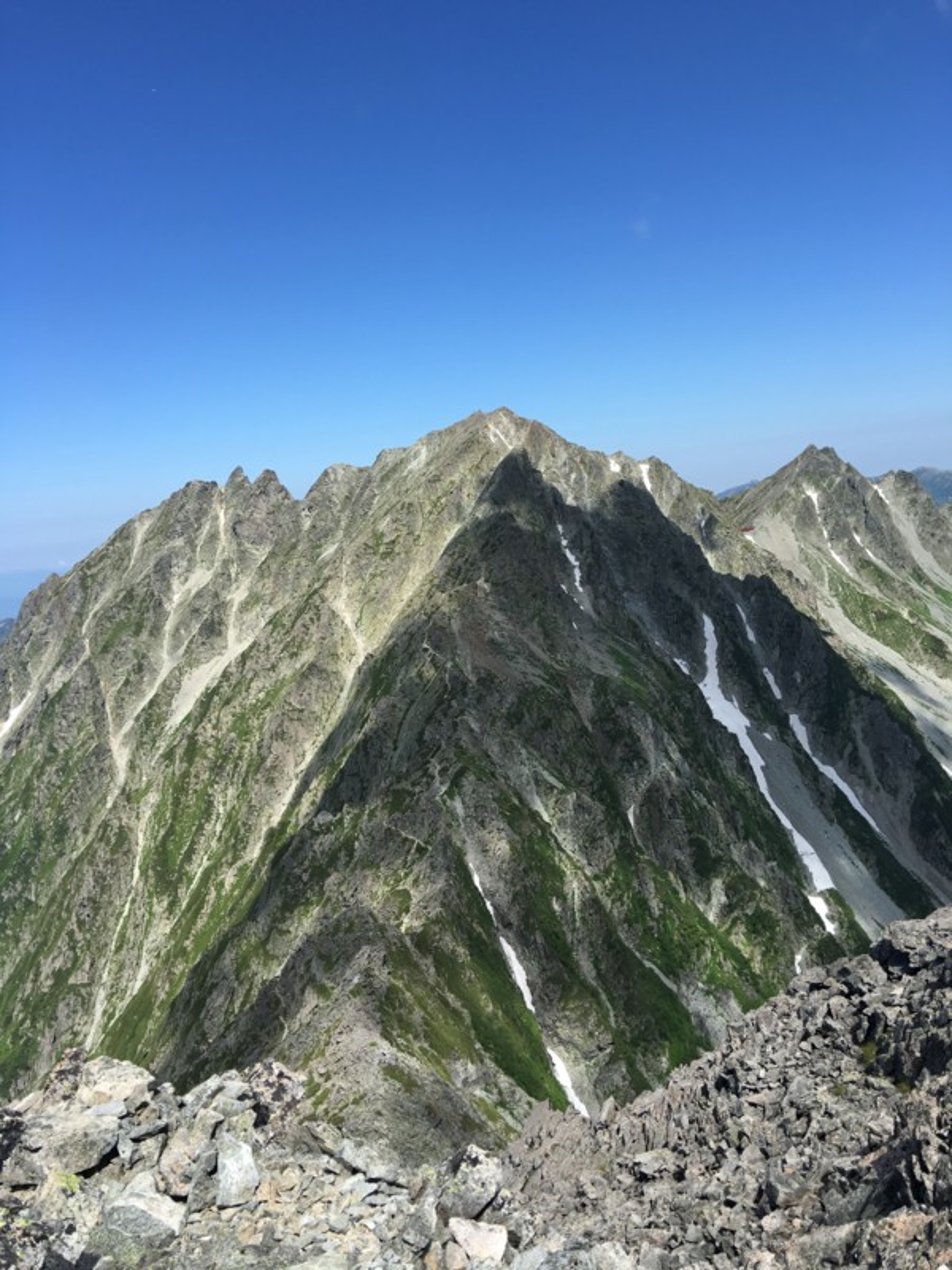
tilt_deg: -5.3
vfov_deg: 61.7
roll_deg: +6.1
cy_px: 635
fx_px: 1063
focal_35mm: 29
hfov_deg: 48.2
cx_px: 476
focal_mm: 4.15
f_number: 2.2
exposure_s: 1/1451
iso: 25
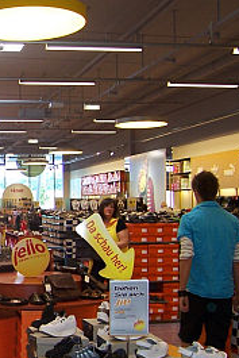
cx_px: -46
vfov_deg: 33.3
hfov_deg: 21.1
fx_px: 597
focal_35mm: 60
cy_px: 207
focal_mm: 5.6
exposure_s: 1/60
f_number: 2.7
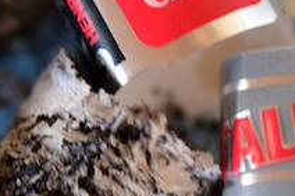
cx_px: 128
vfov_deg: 7.3
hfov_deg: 11.0
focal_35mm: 187
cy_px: 122
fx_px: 1531
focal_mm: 40
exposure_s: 1/80
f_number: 3.2
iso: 400
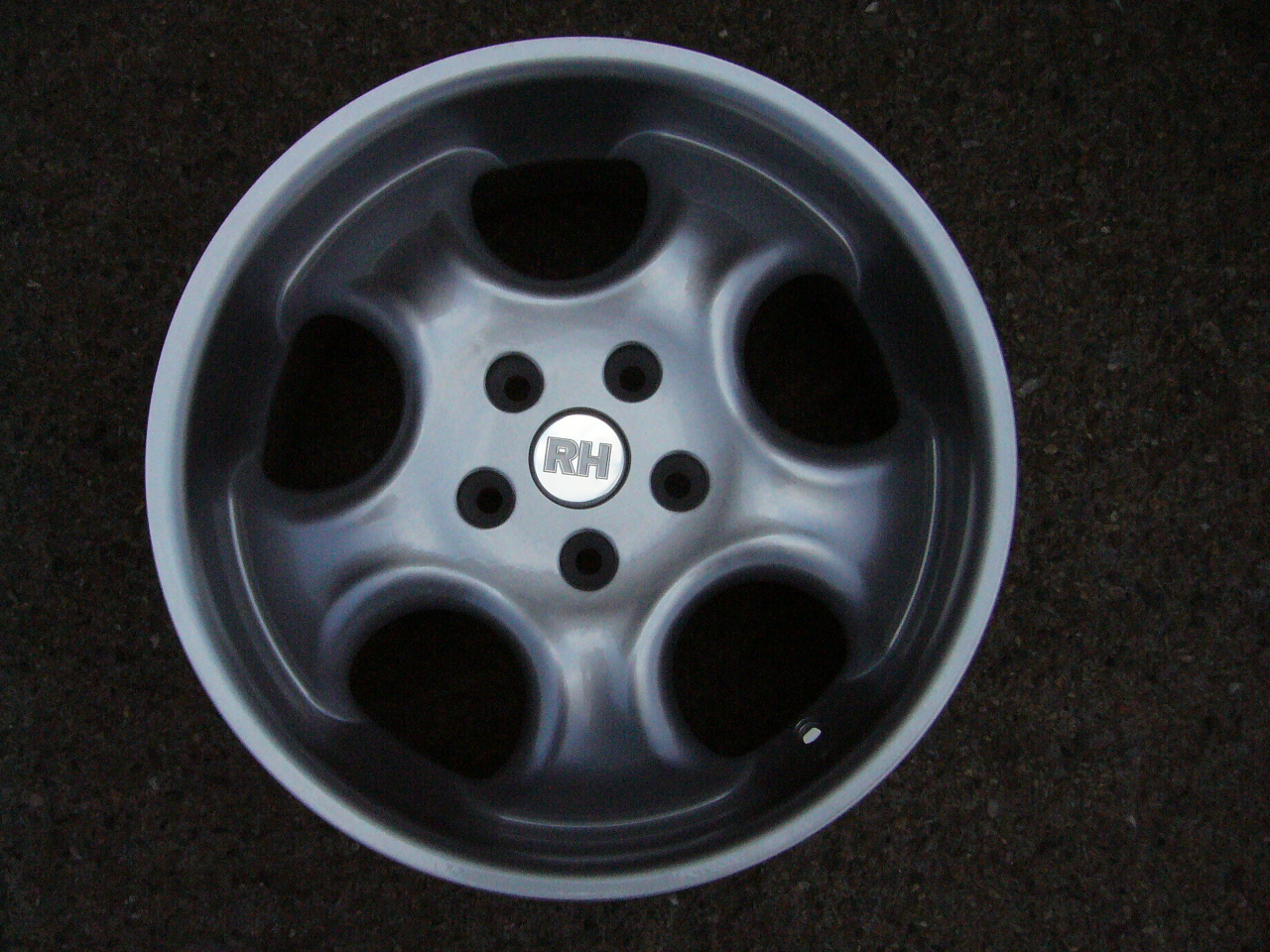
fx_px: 1284
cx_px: 635
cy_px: 476
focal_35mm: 35
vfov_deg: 40.7
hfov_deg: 52.6
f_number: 5.6
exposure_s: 1/1600
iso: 400
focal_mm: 5.8
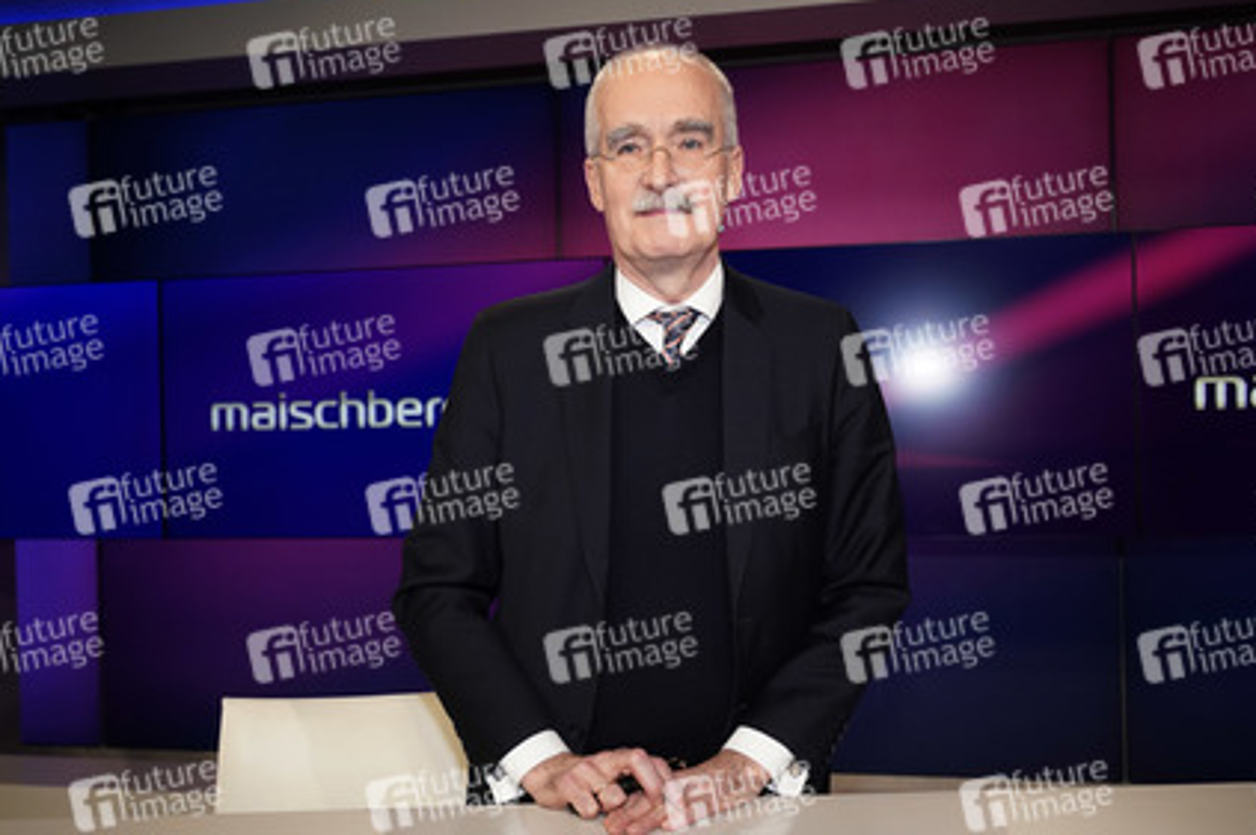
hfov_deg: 58.7
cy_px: 425
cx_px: 661
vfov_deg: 41.0
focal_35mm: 32
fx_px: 1115
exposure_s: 1/160
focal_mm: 30
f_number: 5
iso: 2000
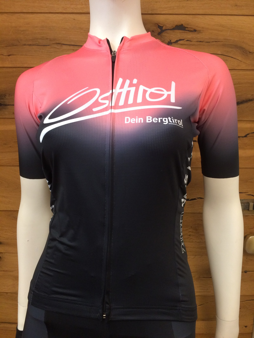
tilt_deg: -12.3
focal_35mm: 29
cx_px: 127
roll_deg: +0.0
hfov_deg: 48.2
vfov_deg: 61.7
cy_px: 169
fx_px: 284
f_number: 2.2
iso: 200
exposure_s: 1/33
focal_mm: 4.15
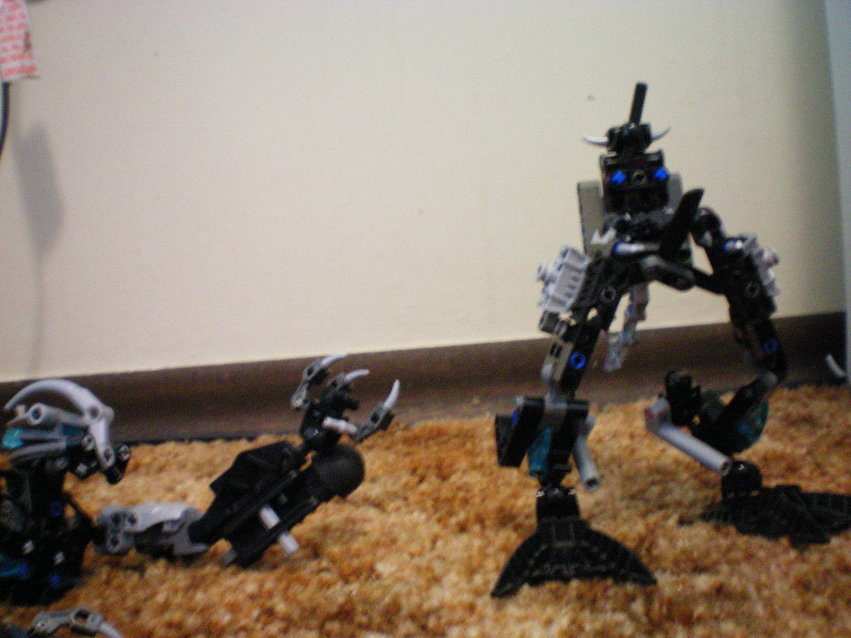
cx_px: 426
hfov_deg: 49.0
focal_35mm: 38
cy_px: 319
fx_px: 934
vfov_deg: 37.7
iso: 400
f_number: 3.1
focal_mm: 6.3
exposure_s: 1/2.5
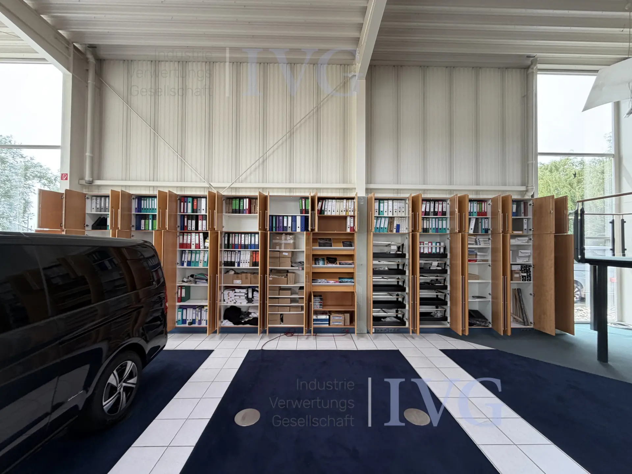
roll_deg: +1.4
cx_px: 316
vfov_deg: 85.7
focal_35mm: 14
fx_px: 256
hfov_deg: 102.1
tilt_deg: -0.8
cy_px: 237
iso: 125
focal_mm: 2.22
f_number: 2.2
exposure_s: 1/121
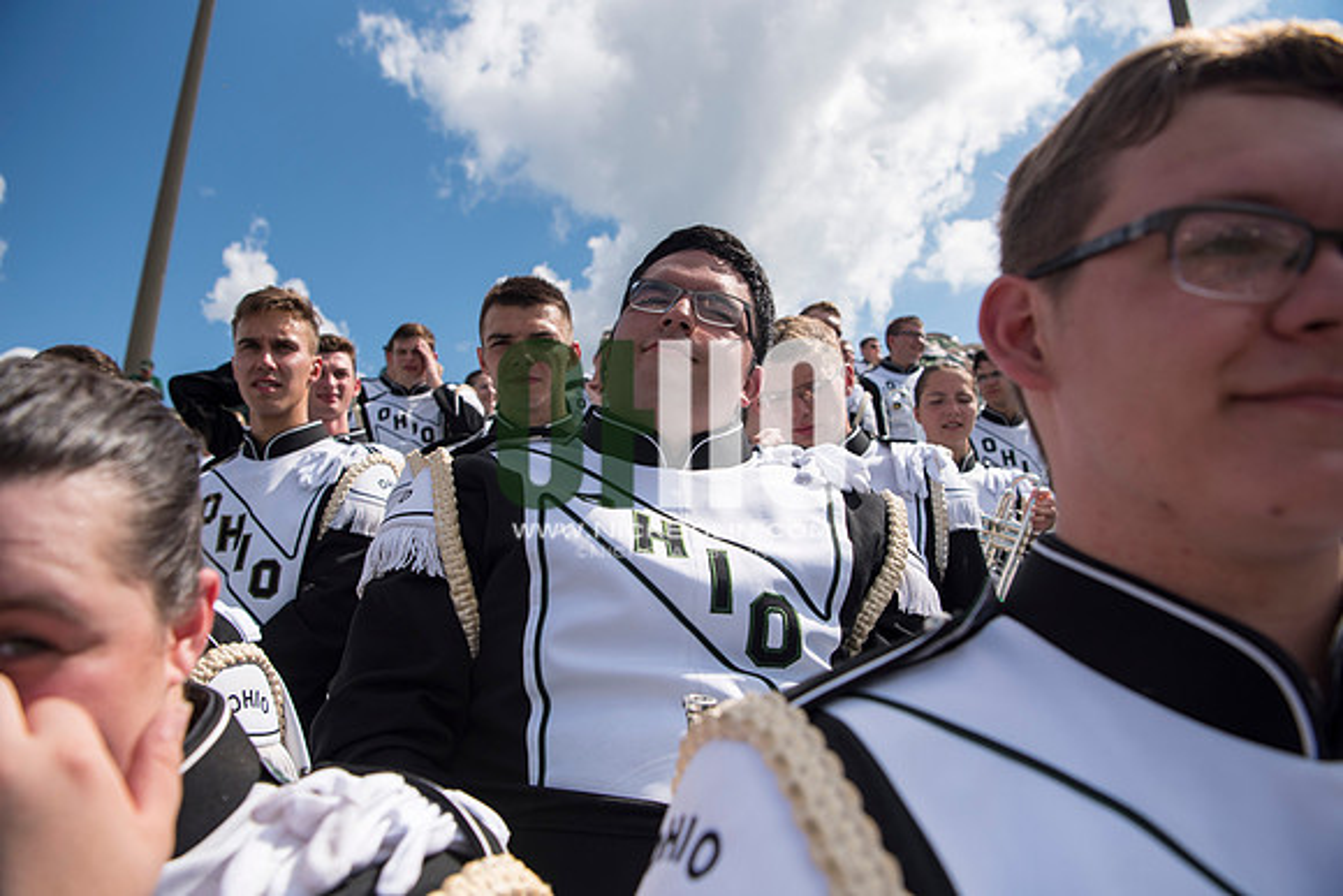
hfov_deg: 73.7
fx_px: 896
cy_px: 448
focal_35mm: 24
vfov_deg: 53.2
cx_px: 672
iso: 200
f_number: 4.5
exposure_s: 1/2500
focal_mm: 24
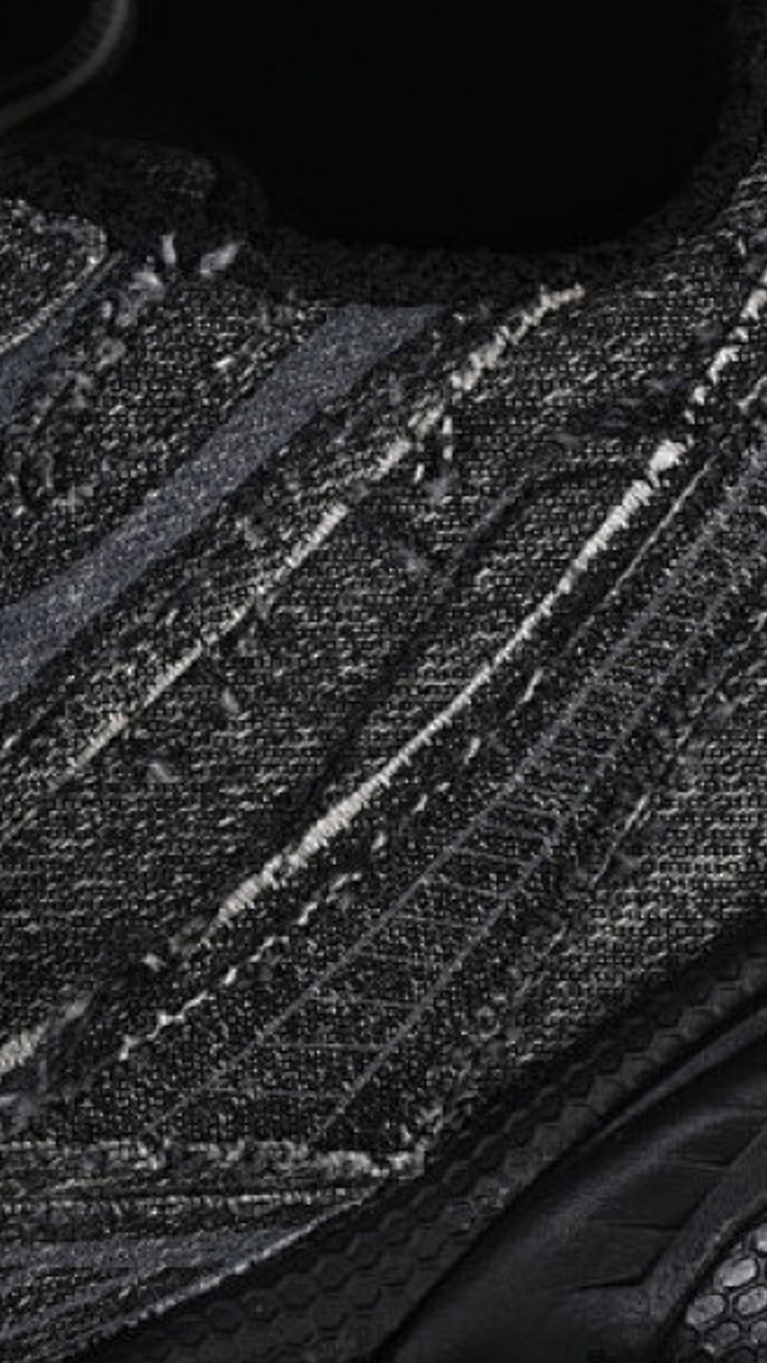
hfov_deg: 8.4
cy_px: 617
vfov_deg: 14.8
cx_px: 515
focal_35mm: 145
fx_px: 5243
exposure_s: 1/125
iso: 160
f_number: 7.1
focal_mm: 50
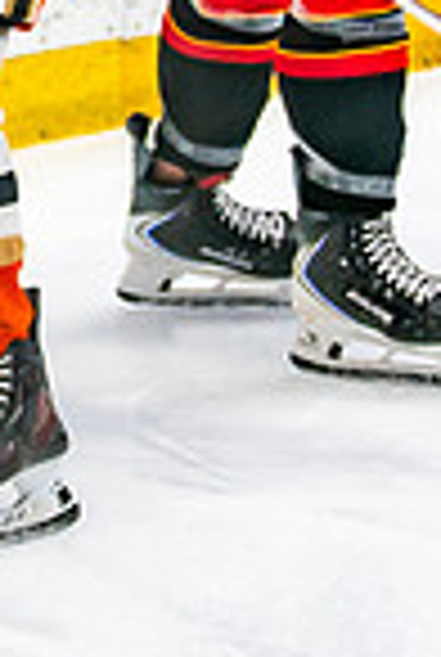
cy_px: -92
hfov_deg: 3.7
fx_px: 6858
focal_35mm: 375
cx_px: -117
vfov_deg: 5.5
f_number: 2.8
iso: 1250
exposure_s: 1/640
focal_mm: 70
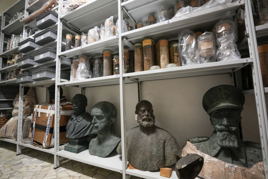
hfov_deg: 96.7
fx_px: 119
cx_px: 134
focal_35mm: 16
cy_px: 90
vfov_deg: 73.7
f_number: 2.8
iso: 3200
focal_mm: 16
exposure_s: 1/80
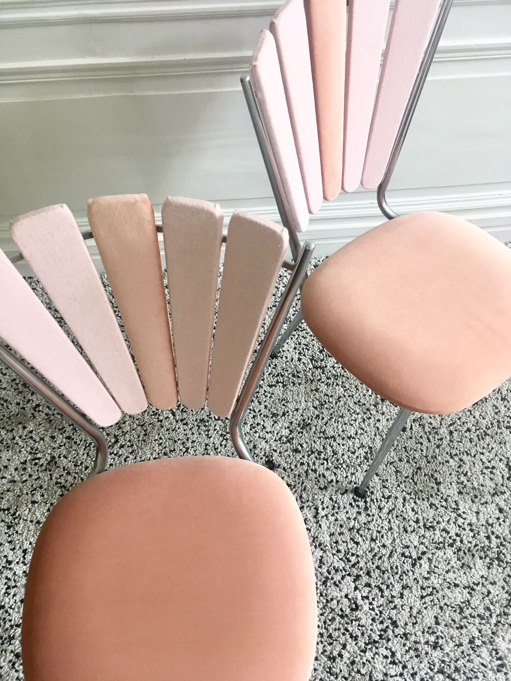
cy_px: 340
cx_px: 256
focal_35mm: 29
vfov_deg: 61.7
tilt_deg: -60.9
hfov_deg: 48.2
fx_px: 571
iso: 100
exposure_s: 1/33
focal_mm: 4.15
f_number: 2.2
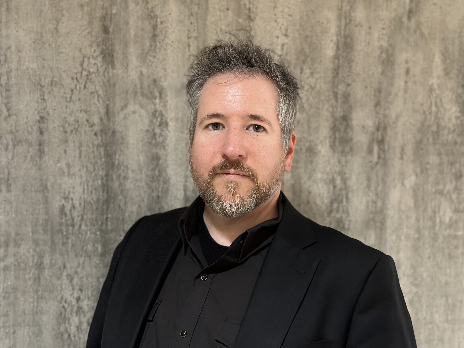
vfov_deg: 30.3
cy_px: 174
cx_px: 232
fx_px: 643
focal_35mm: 48
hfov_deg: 39.7
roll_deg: -1.6
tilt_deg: -3.6
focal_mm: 6.86
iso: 640
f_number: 1.78
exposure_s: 1/40
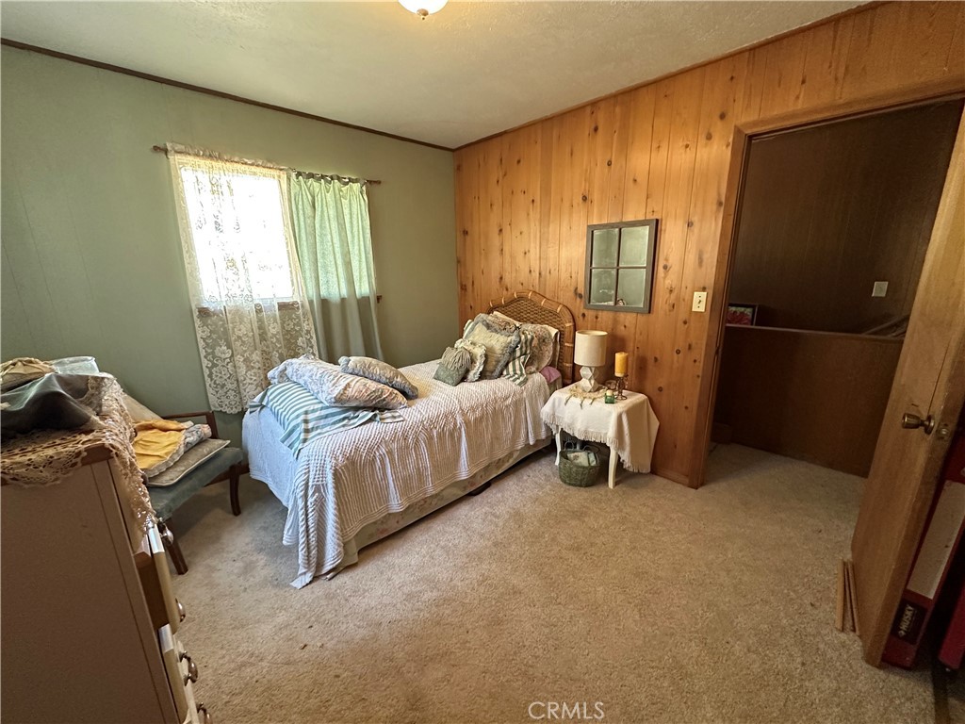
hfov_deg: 102.1
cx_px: 482
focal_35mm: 14
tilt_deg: -14.5
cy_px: 362
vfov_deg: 85.7
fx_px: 390
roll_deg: +1.4
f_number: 2.2
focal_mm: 2.22
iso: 500
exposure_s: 1/60
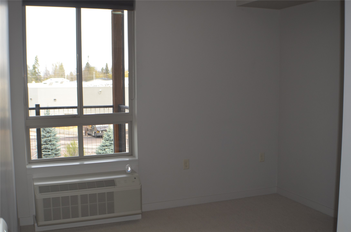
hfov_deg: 37.9
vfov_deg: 25.6
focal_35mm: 52
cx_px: 176
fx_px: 511
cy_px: 116
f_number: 5
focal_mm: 35
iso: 280
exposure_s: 1/125
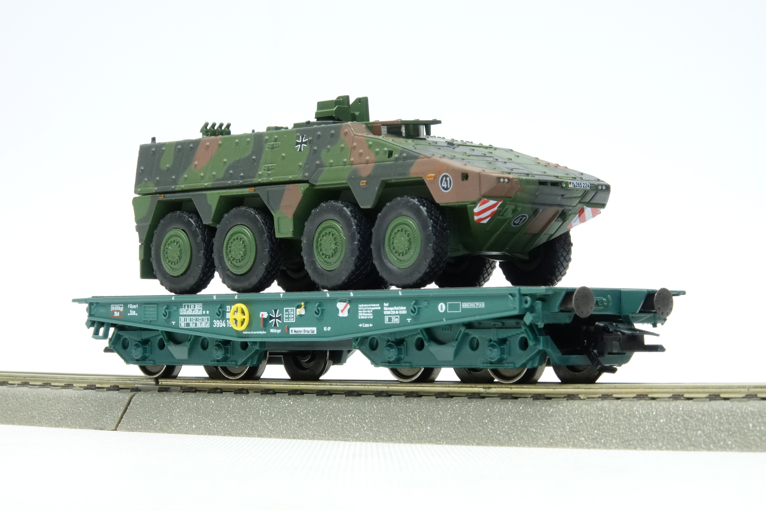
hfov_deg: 17.2
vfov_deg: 11.5
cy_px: 256
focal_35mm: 119
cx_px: 383
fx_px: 2532
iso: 1000
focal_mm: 43.48
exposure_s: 1/1.6
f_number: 16
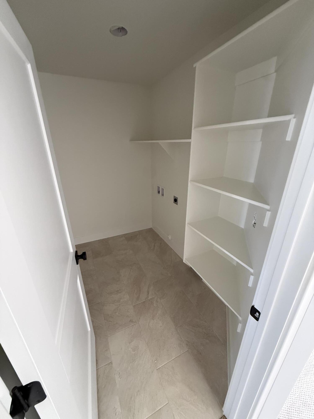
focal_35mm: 14
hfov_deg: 85.7
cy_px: 210
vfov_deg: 102.1
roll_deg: +0.0
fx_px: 169
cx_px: 157
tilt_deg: -21.0
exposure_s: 1/60
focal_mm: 2.22
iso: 640
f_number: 2.2
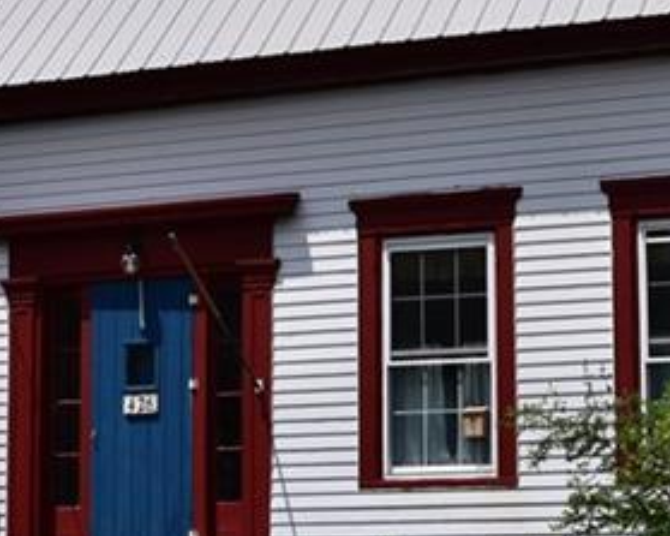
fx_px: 2458
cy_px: 197
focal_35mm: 124
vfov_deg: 12.4
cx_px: 216
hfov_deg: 15.5
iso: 200
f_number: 11
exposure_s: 1/640
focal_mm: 24
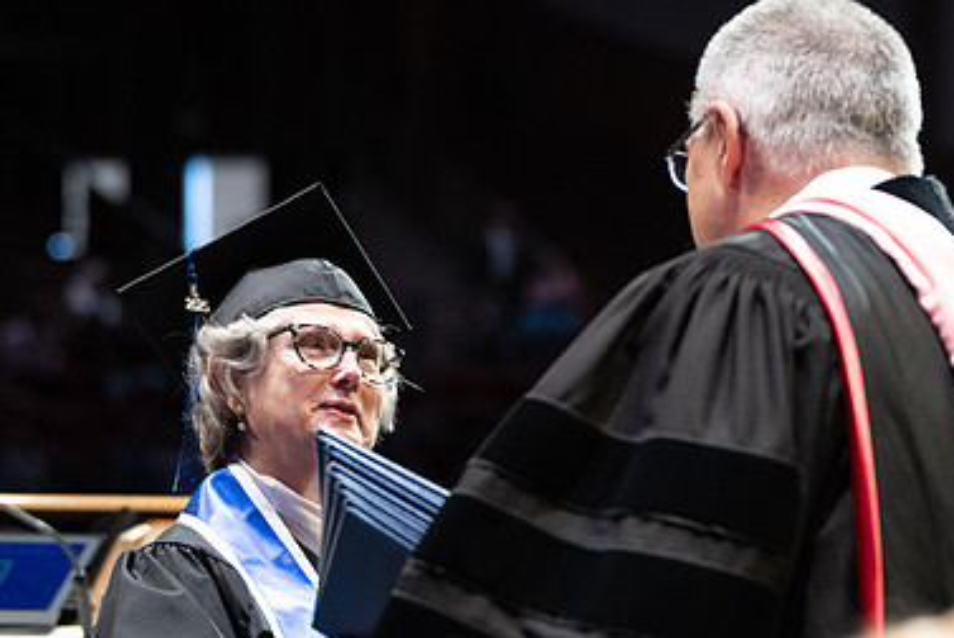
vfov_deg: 7.8
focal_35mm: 176
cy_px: 389
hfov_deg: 11.7
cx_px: 588
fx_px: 4667
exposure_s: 1/400
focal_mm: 96
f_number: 3.2
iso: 2500
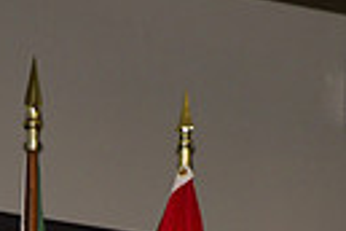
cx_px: 40
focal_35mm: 314
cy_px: 471
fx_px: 3018
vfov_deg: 4.3
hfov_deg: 6.5
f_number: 5
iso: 200
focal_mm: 70
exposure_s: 1/60
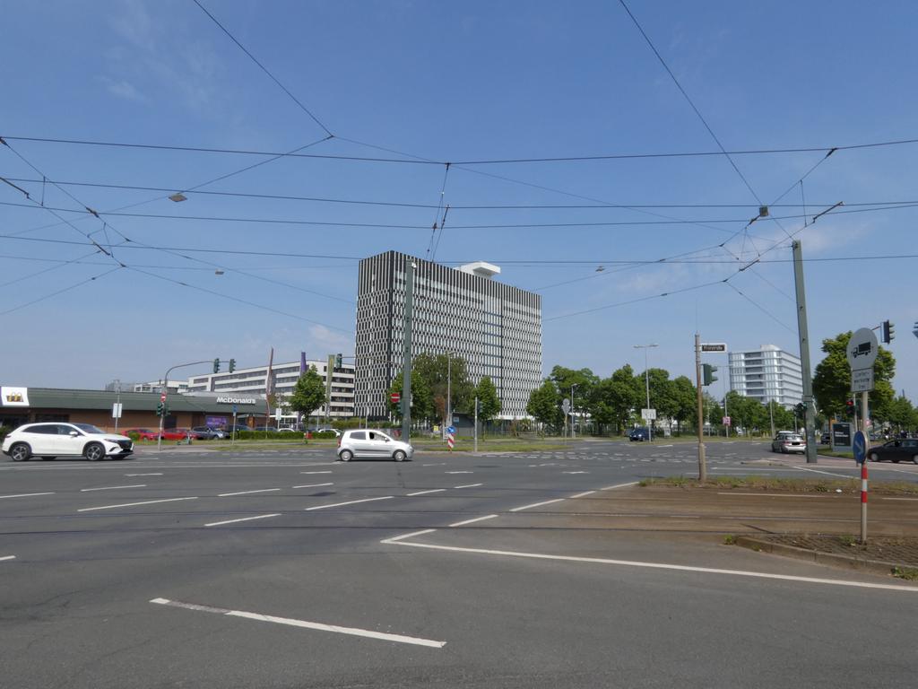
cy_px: 344
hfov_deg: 81.7
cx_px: 459
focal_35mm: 20
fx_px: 530
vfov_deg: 66.0
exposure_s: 1/250
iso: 80
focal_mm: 3.6
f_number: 8
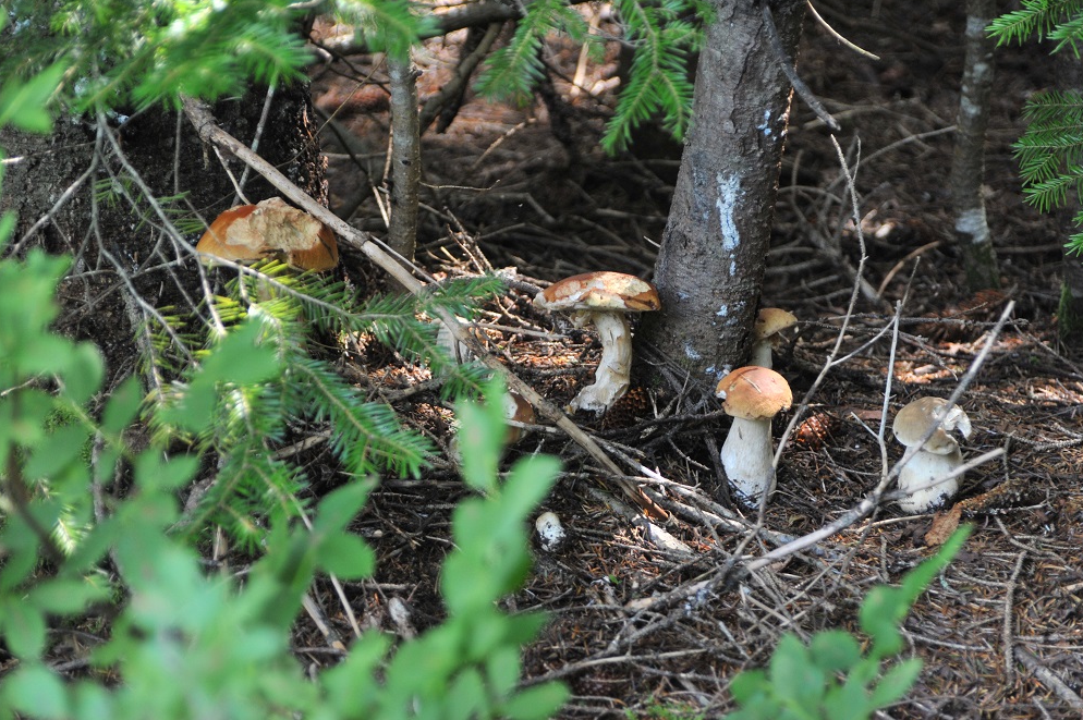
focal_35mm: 206
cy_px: 350
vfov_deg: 6.7
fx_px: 6192
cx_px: 555
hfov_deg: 10.0
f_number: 6.3
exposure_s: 1/160
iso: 1250
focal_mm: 200
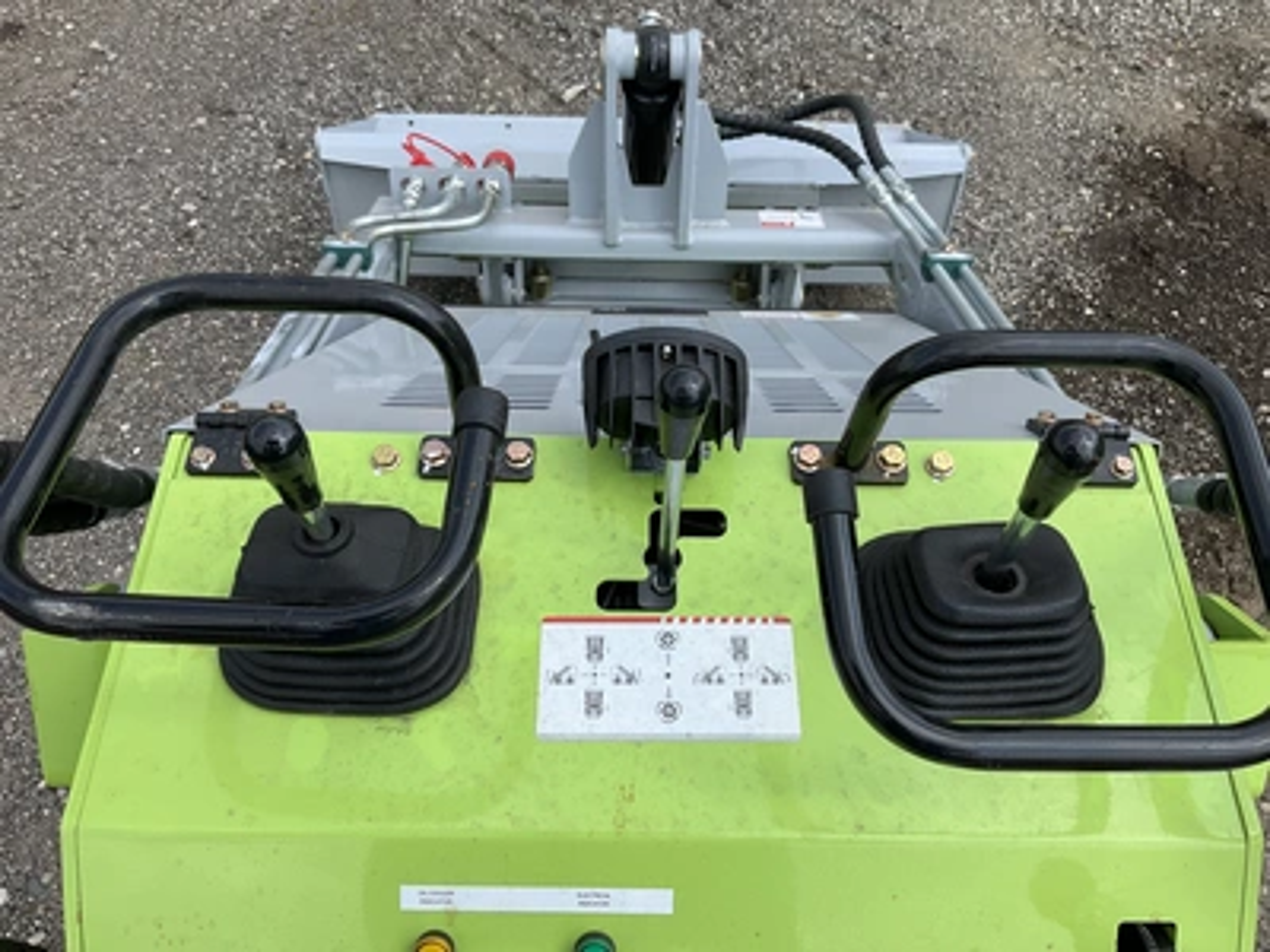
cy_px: 476
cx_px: 635
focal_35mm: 29
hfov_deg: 61.7
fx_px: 1064
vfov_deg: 48.2
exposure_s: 1/1377
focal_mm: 3
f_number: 1.8
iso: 25
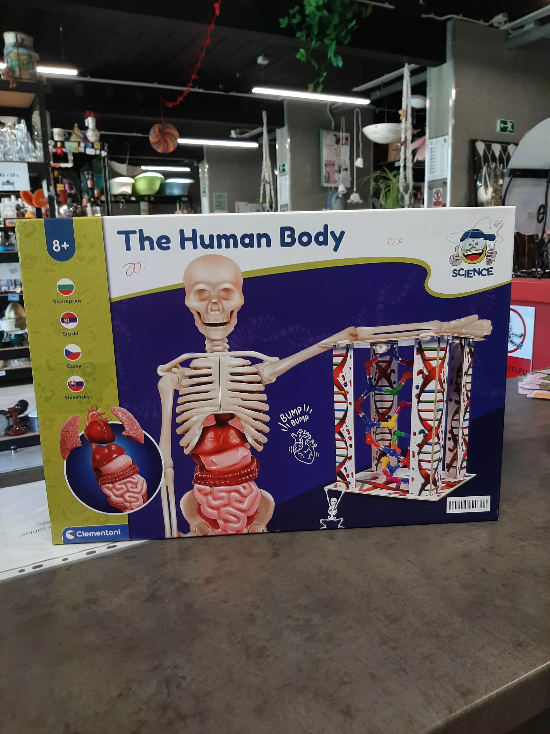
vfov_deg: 67.3
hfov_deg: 53.1
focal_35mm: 26
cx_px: 275
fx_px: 551
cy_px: 367
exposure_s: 1/50
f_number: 1.7
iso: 50
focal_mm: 3.93
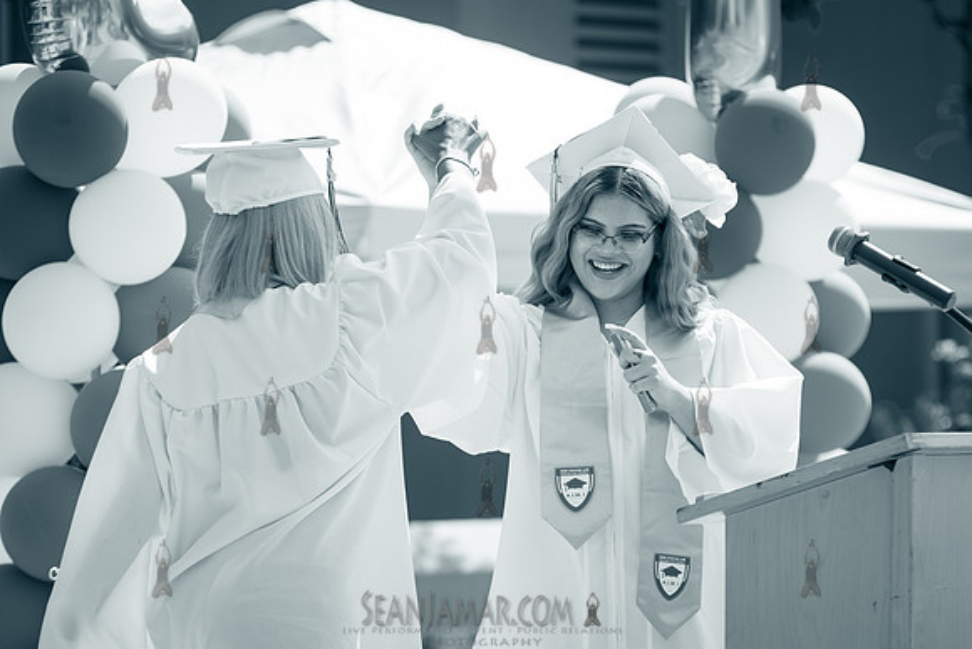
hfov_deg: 9.5
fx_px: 5866
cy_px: 385
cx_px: 540
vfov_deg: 6.3
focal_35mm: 217
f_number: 4.5
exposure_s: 1/1000
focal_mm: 145
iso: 125
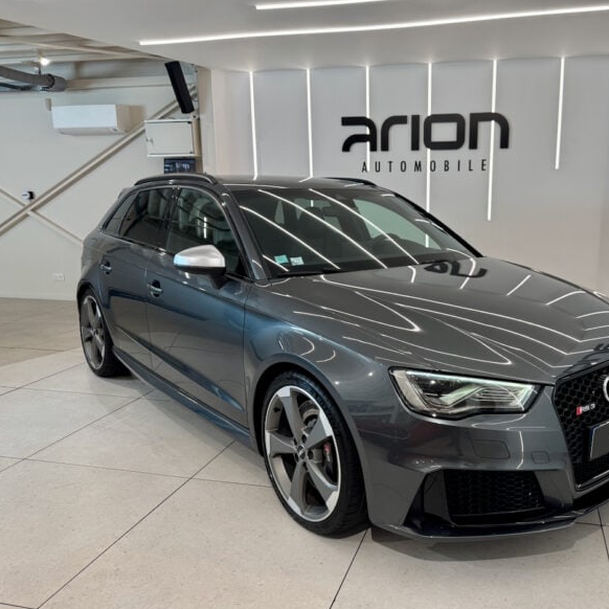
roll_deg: +0.4
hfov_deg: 54.7
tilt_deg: -9.5
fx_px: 577
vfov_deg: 55.6
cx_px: 397
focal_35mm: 29
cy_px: 307
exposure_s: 1/82
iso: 100
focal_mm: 6.76
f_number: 1.78
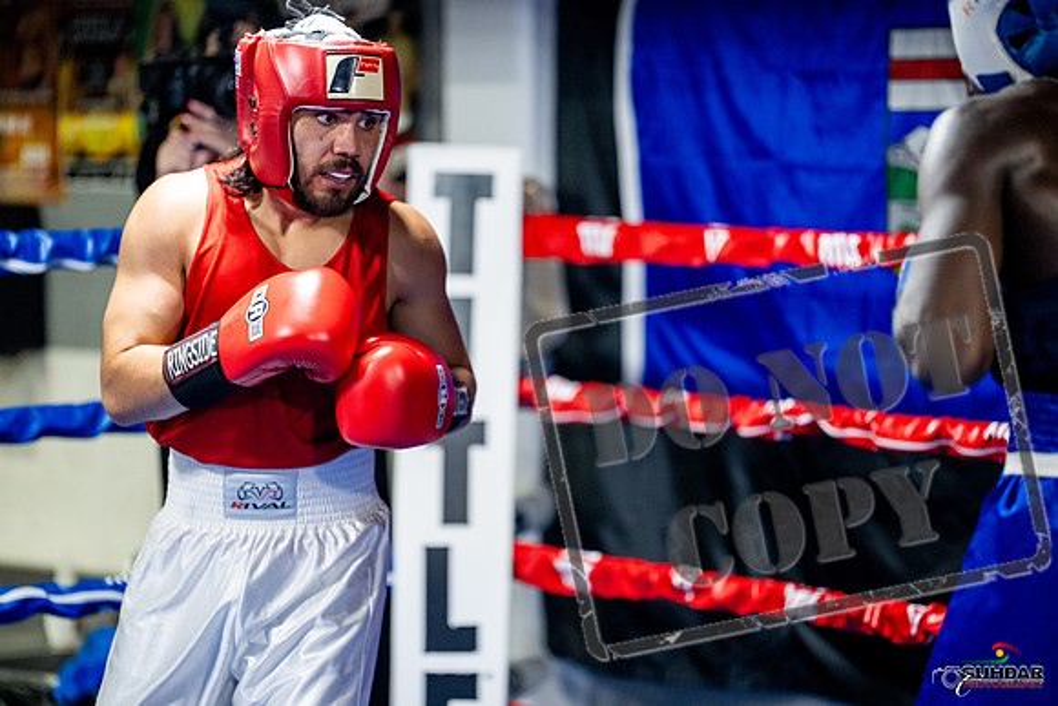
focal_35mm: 150
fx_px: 4409
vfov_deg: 9.2
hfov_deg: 13.7
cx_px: 529
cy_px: 353
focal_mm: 150
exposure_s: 1/800
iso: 4000
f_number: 2
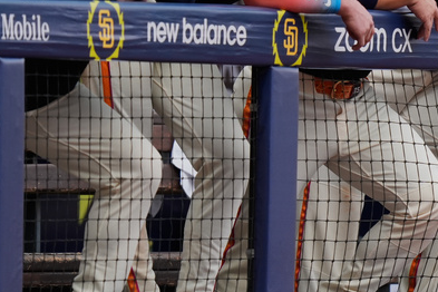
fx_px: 12689
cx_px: 504
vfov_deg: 1.3
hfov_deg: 2.0
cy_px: -8
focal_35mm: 1043
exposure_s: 1/1600
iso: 1000
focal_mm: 400
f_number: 3.5
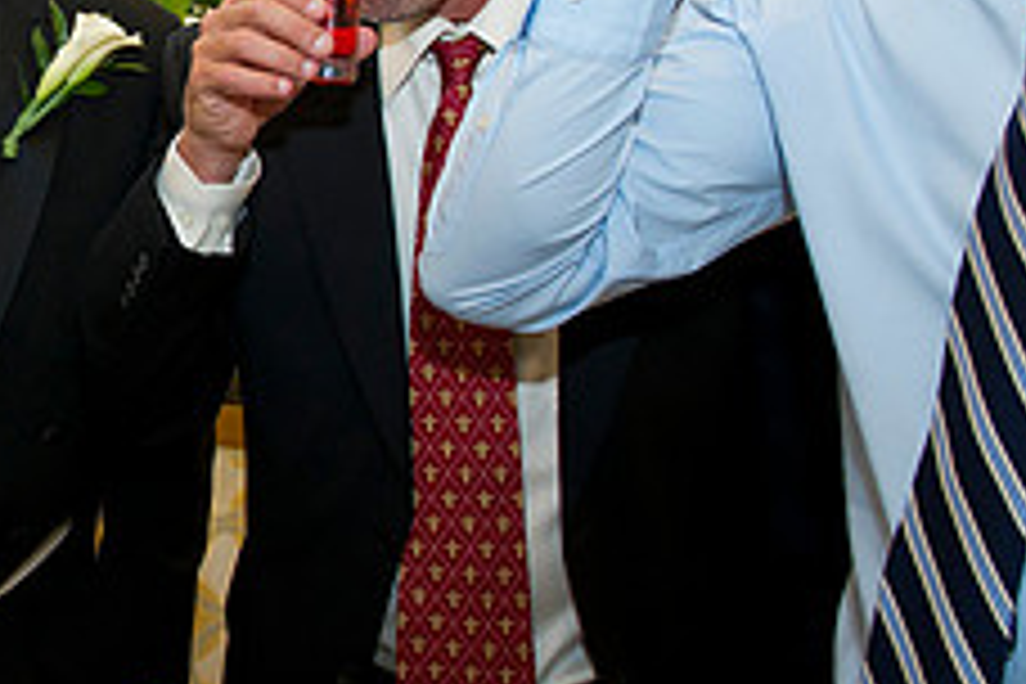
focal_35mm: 61
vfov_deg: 21.7
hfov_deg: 29.8
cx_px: -86
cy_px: 54
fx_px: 1738
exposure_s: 1/80
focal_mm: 24
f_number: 5.6
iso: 640
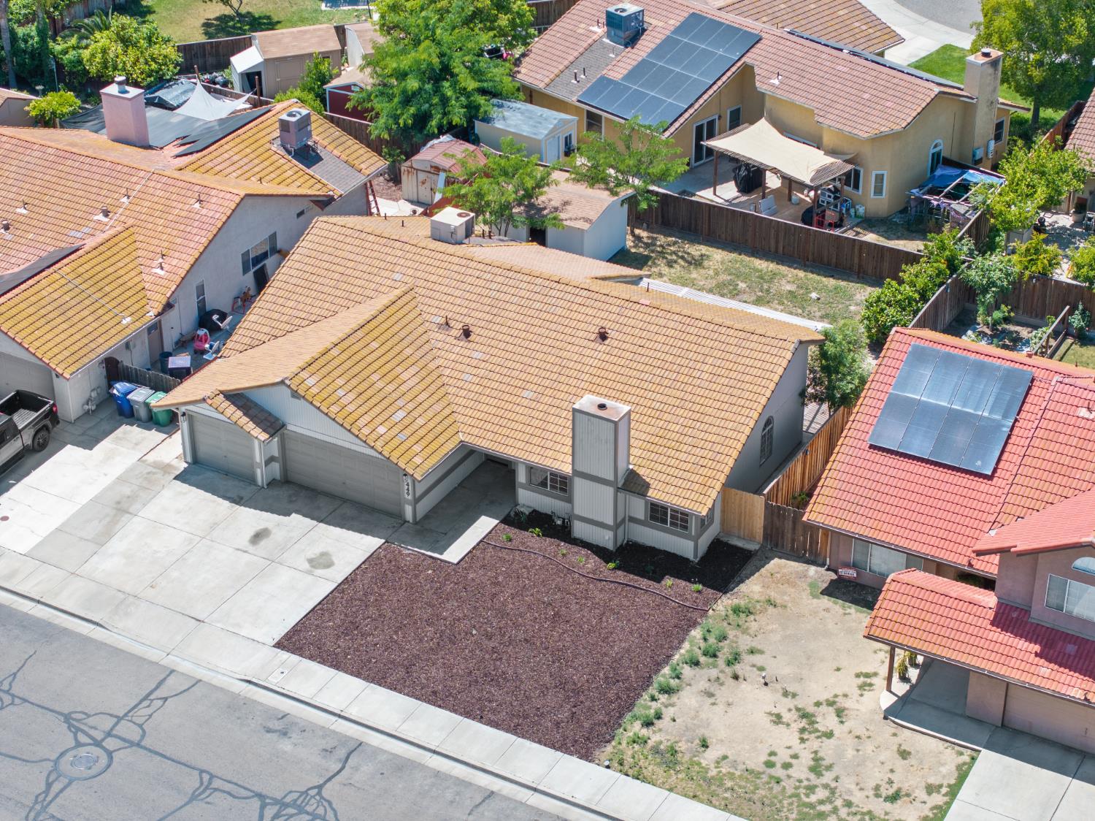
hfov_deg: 27.8
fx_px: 2214
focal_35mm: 70
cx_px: 548
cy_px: 410
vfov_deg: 21.0
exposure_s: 1/640
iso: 110
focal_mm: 19.35
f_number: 2.8
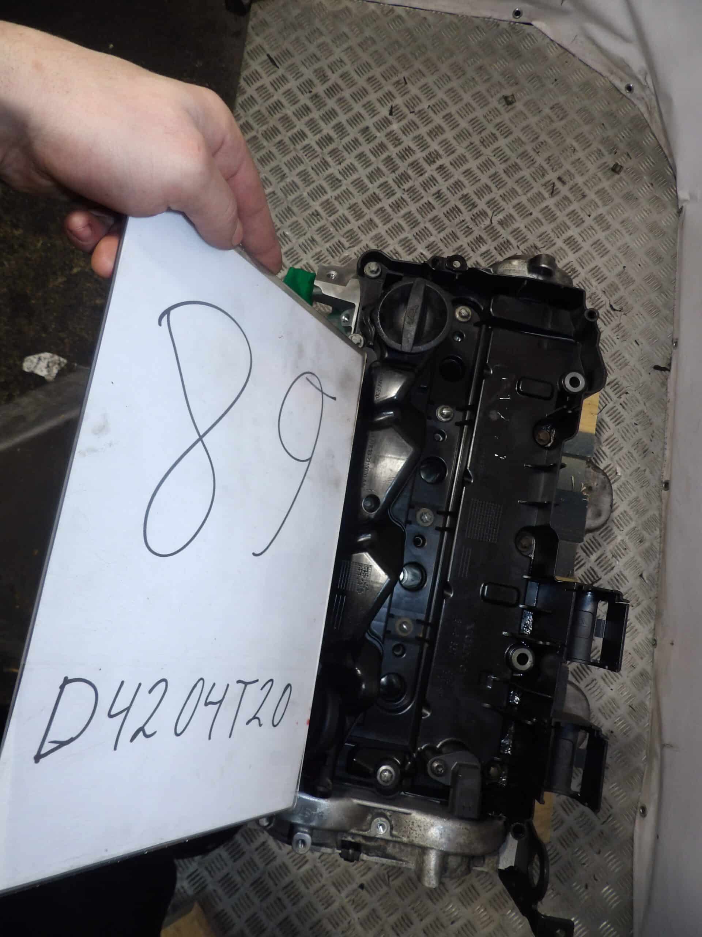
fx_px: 649
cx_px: 351
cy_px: 468
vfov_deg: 71.6
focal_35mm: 24
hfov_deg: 56.8
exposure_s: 1/60
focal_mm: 4.3
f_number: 3.2
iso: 200
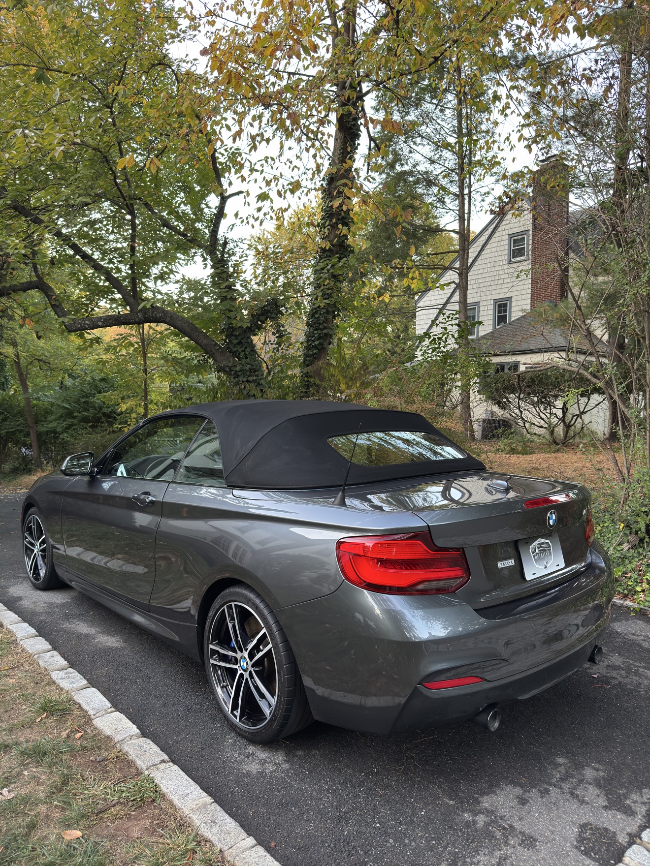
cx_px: 325
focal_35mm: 24
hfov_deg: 56.8
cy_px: 433
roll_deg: +0.1
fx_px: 601
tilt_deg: -2.7
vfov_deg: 71.6
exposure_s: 1/60
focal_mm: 6.76
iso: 250
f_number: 1.78
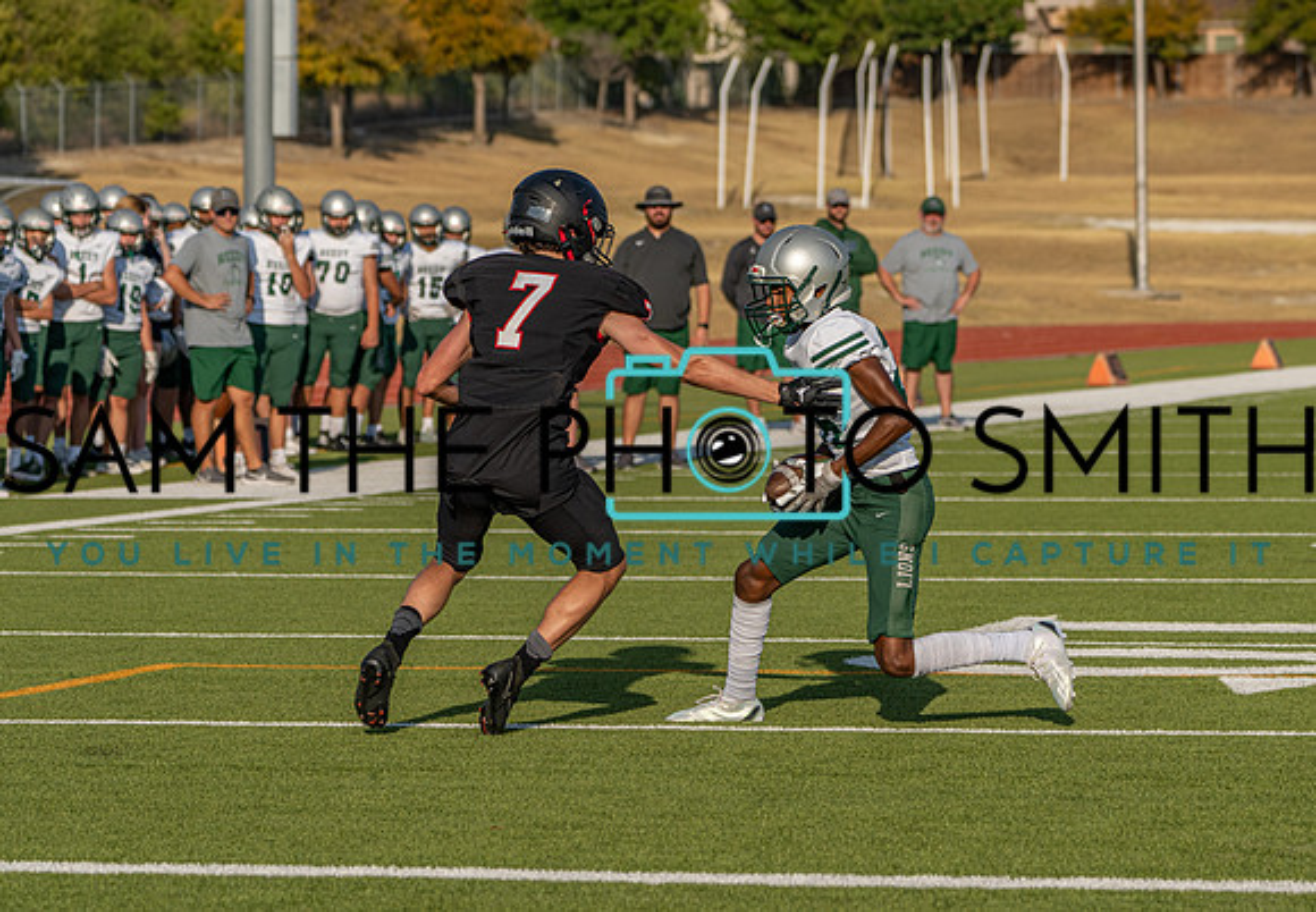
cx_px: 799
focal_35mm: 191
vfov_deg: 7.4
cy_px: 328
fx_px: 7062
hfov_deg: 10.6
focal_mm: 145
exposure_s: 1/1250
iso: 200
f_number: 5.6
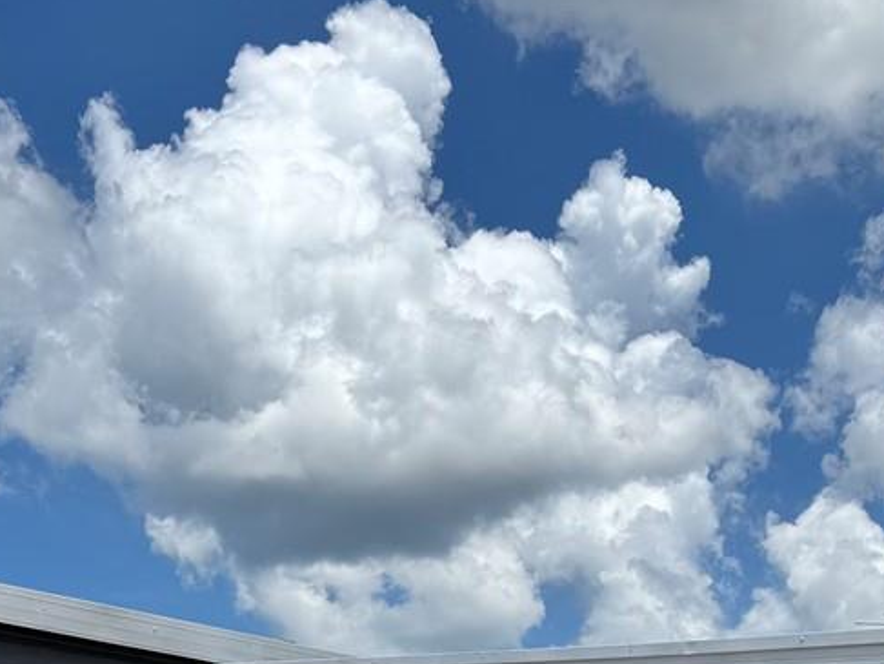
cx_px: 298
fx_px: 2018
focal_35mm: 79
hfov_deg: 24.6
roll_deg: -0.3
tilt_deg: +1.4
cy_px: 906
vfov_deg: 17.3
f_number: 1.78
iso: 80
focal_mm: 6.76
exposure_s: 1/7092
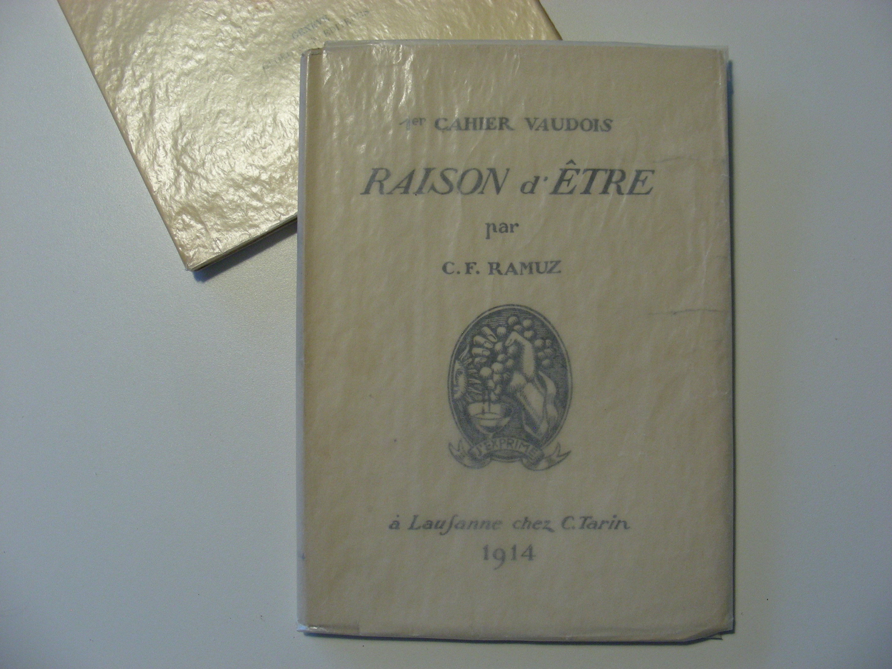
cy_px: 334
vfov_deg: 37.7
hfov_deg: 49.0
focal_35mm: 38
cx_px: 446
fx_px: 979
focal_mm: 6.3
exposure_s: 1/30
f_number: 3.5
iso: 143
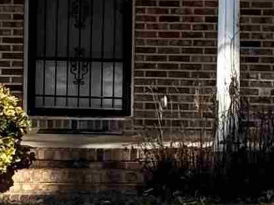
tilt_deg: -1.0
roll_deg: -0.9
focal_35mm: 359
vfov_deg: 4.1
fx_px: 2841
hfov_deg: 5.5
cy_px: -2
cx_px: 89
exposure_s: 1/2667
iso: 64
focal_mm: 6.76
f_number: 1.78
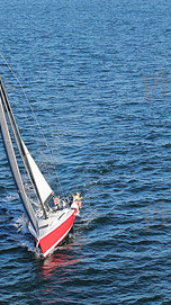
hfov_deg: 10.8
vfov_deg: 19.1
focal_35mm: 112
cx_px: 76
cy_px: 151
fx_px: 905
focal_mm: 8.6
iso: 100
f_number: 3.8
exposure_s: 1/500
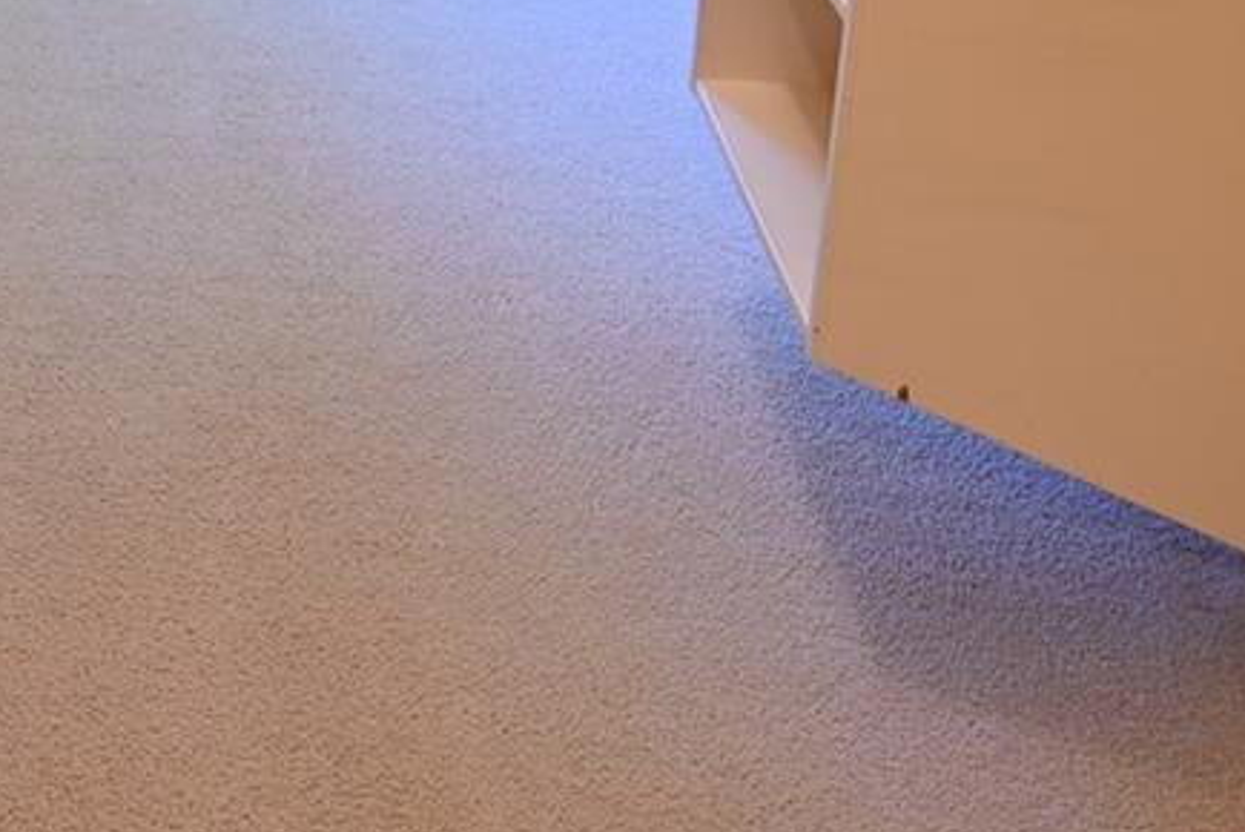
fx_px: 2284
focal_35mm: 66
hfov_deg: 28.2
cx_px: -60
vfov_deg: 18.6
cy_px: -359
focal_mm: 14
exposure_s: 1/4
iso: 100
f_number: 4
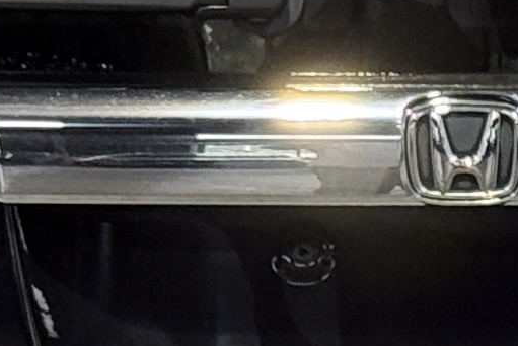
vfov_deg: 3.5
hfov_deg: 5.2
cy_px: 352
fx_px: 5670
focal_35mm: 394
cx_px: 473
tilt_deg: -9.6
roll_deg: +0.2
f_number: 1.78
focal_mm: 6.76
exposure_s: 1/40
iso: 250
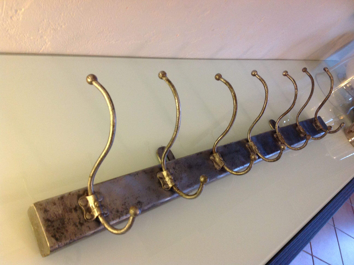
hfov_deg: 52.7
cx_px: 177
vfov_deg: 40.6
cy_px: 132
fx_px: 357
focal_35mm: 35
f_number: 2.4
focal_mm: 4.28
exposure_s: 1/15
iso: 200
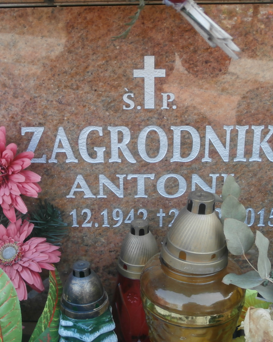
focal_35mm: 50
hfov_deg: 30.2
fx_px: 505
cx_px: 123
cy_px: 172
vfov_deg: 37.3
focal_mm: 6.67
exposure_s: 1/80
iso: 160
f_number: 3.9
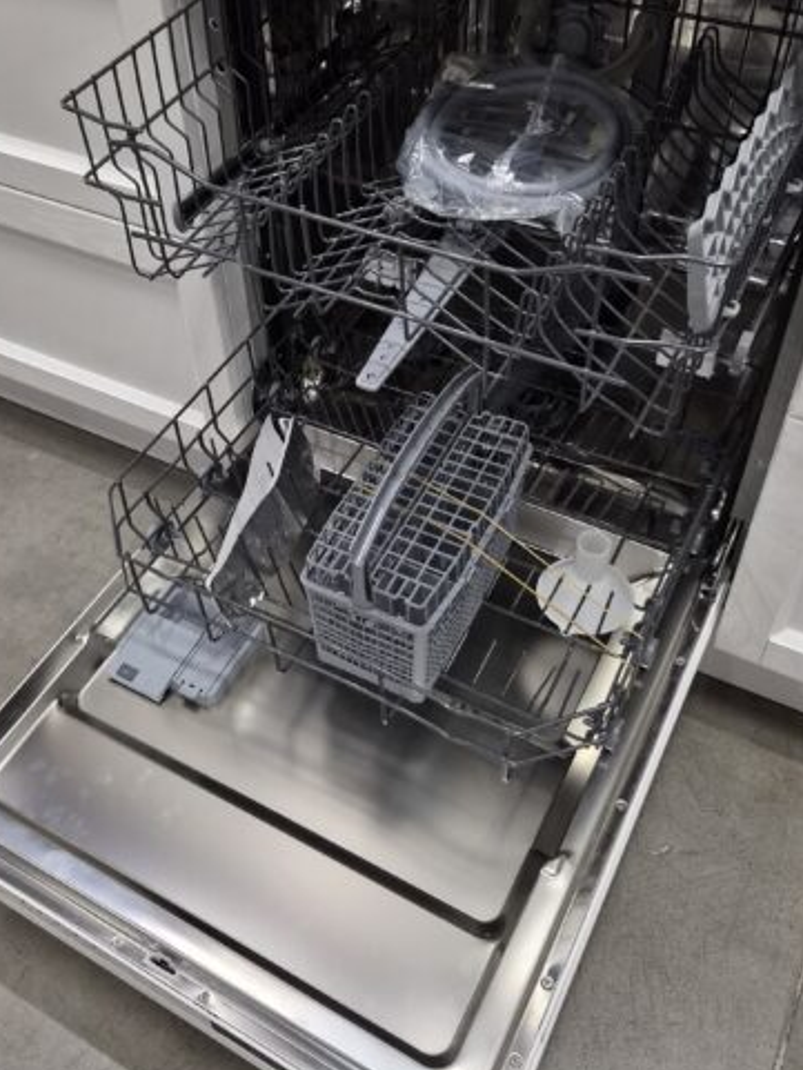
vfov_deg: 52.4
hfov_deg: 40.6
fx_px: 1082
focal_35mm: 35
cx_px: 333
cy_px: 456
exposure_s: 1/100
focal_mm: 5.4
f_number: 1.8
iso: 320
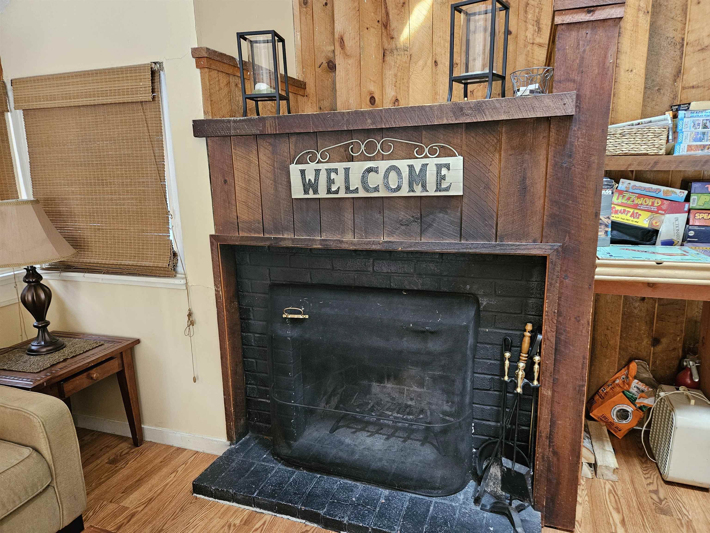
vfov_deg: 58.9
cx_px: 355
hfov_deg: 73.9
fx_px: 472
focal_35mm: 23
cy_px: 266
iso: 640
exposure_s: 1/30
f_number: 1.8
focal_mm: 5.4
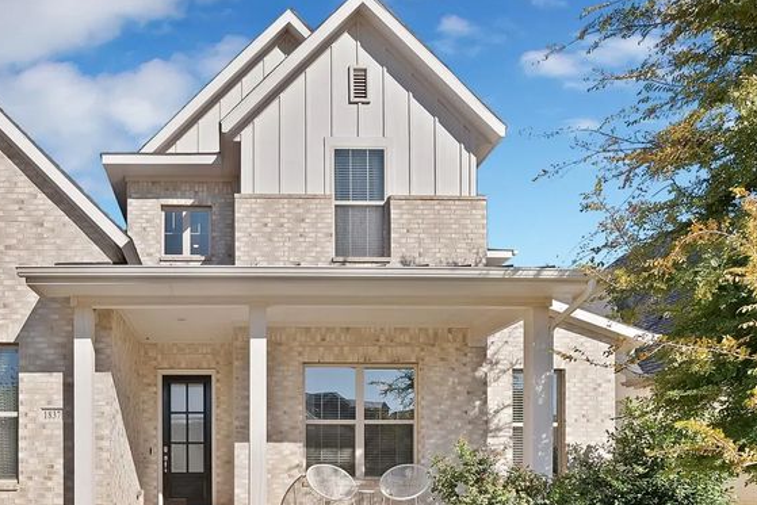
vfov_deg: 51.7
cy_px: 437
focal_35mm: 22
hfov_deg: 74.7
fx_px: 463
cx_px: 221
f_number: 9
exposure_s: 1/250
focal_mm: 12
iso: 640
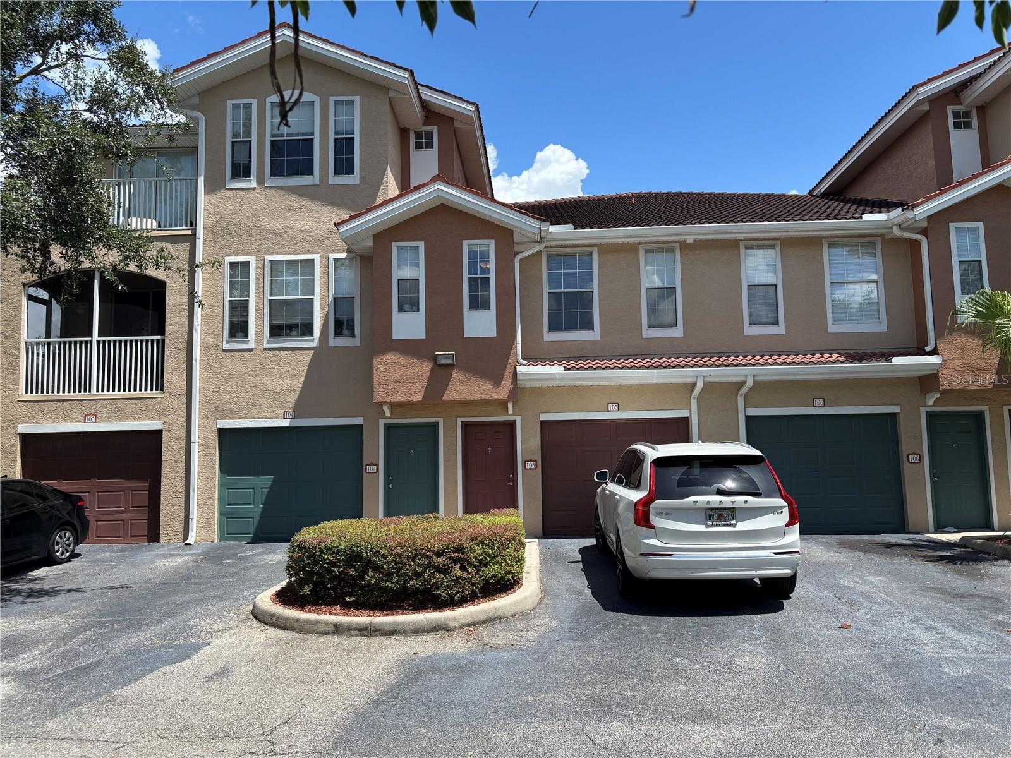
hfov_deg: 67.3
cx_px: 506
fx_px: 759
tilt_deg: +6.1
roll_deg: +0.7
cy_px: 379
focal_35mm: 26
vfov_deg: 53.1
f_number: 1.6
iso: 50
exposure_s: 1/2513
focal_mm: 5.96
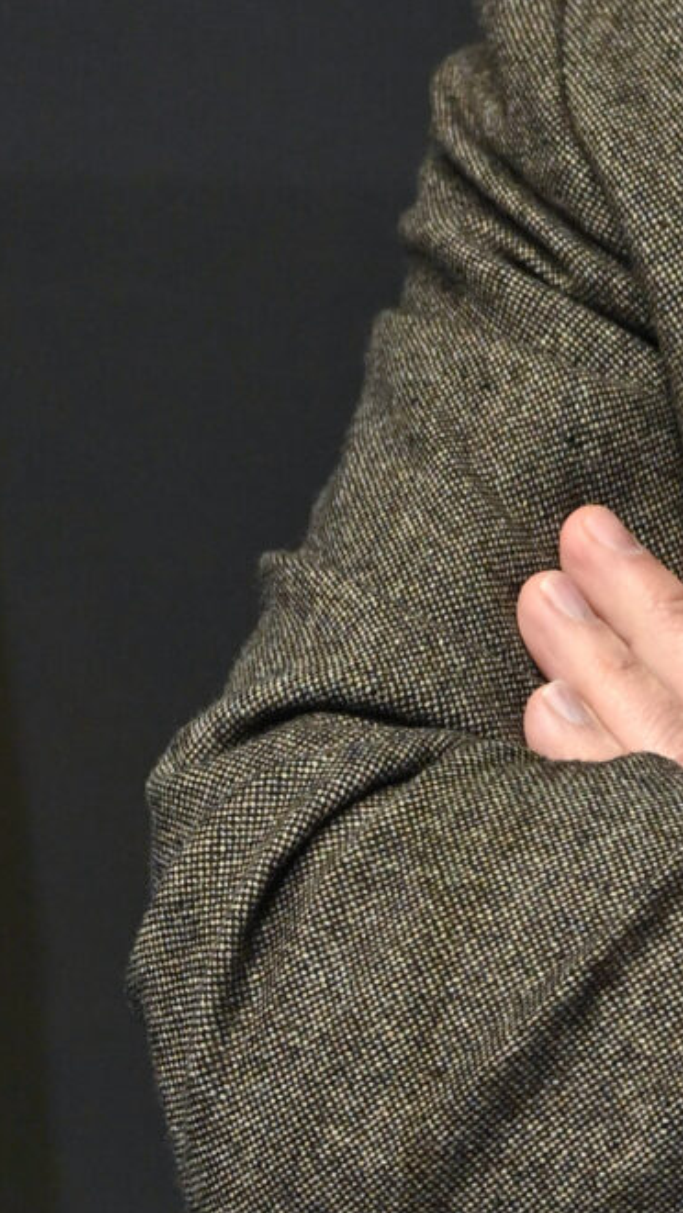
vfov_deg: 10.0
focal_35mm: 215
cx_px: 1446
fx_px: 6920
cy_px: 189
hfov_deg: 5.5
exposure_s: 1/100
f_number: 4.5
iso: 1600
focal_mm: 53
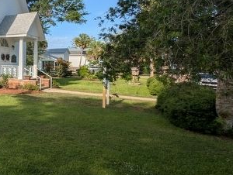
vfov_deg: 43.8
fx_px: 216
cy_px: 63
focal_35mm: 32
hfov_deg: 40.1
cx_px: -47
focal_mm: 2.23
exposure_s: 1/2309
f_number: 1.95
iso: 40
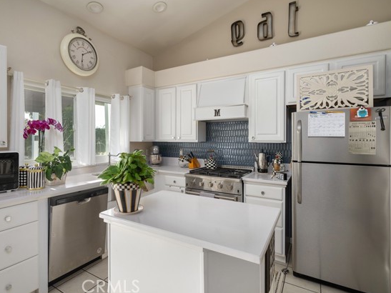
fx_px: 203
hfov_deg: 87.6
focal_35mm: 18
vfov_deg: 71.6
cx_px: 180
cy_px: 144
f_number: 6.3
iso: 200
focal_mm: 16
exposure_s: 1/2.5
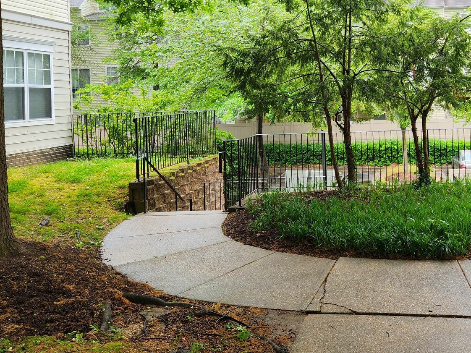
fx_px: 571
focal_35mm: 42
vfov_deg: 33.7
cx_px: 357
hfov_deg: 43.3
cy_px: 91
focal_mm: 5.4
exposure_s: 1/296
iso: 20
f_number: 1.8
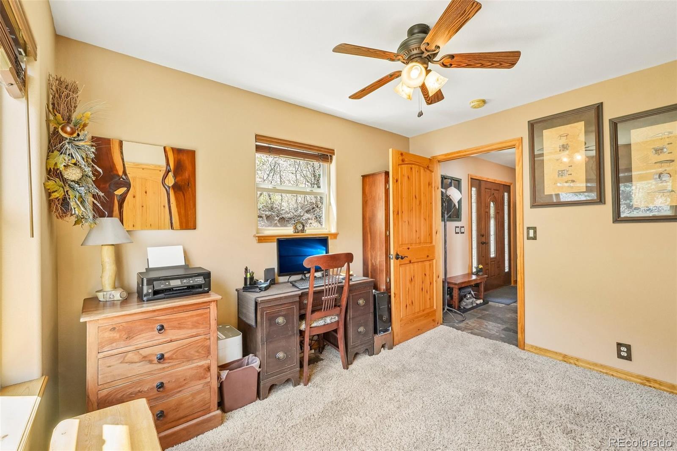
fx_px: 293
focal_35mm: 16
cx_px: 338
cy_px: 226
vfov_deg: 75.1
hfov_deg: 98.2
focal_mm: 10.4
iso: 800
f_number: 8
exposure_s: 1/10
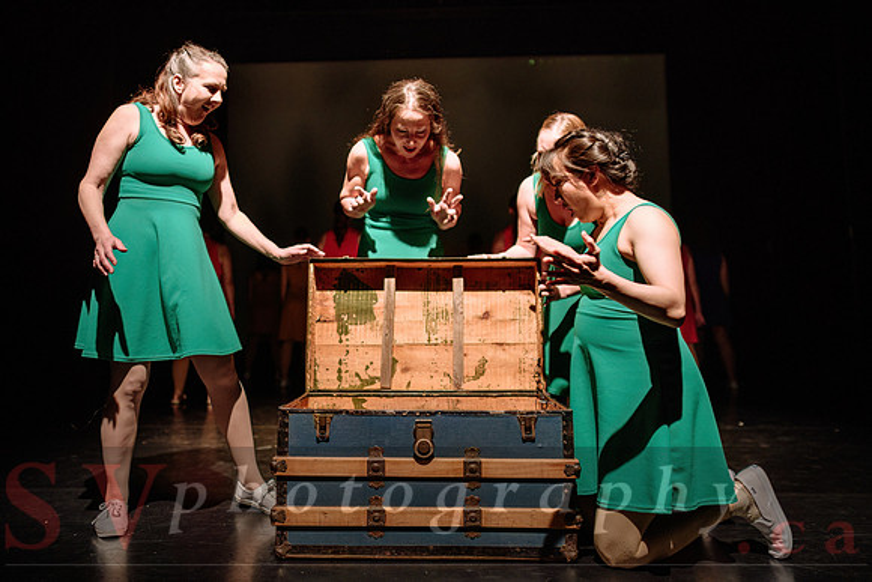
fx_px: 695
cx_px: 401
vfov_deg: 45.2
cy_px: 244
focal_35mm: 29
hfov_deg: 64.1
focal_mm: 24
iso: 1250
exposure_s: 1/200
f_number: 1.4
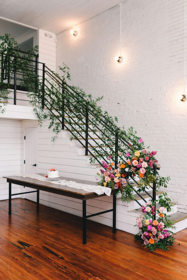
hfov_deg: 37.9
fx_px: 273
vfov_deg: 54.4
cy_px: 140
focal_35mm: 35
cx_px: 94
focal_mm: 35
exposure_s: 1/200
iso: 250
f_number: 1.8
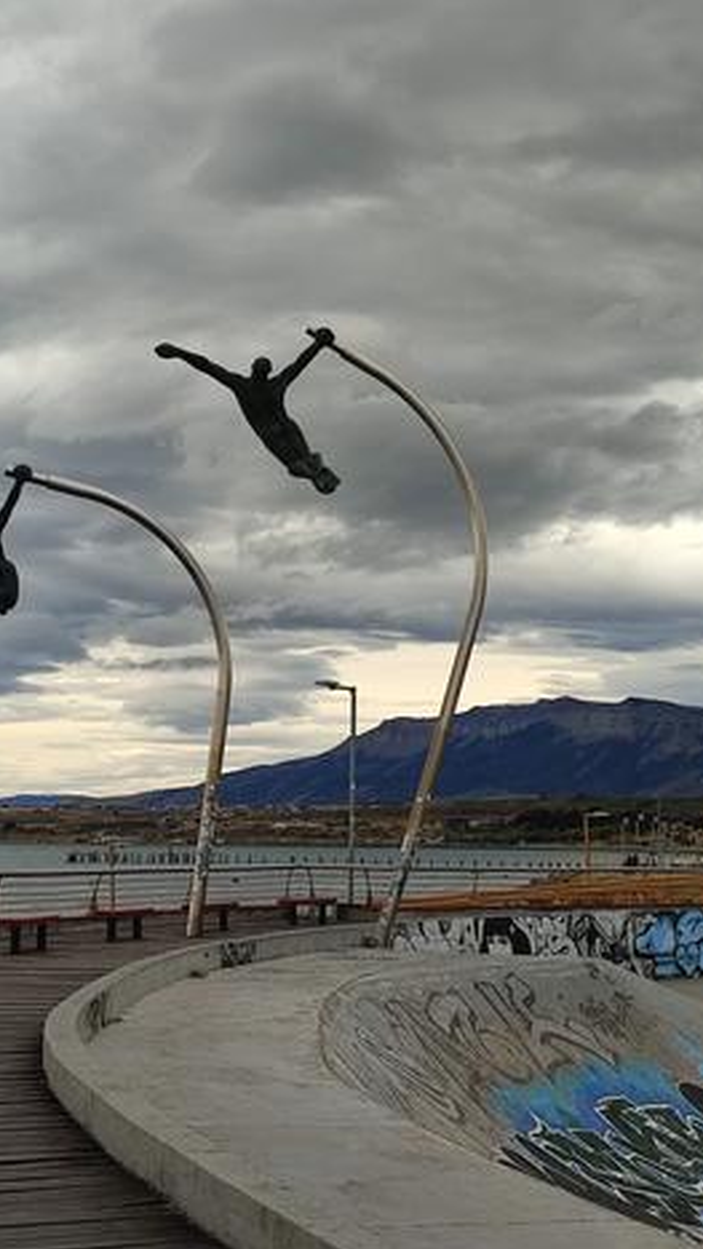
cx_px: 369
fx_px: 927
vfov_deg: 67.9
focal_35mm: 28
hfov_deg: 41.5
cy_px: 618
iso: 50
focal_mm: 6.04
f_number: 1.9
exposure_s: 1/345
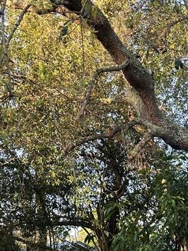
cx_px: 164
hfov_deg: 20.7
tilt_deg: -9.1
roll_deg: +1.6
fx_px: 506
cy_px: 348
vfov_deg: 23.6
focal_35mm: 70
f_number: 1.78
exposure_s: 1/145
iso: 64
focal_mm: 6.86
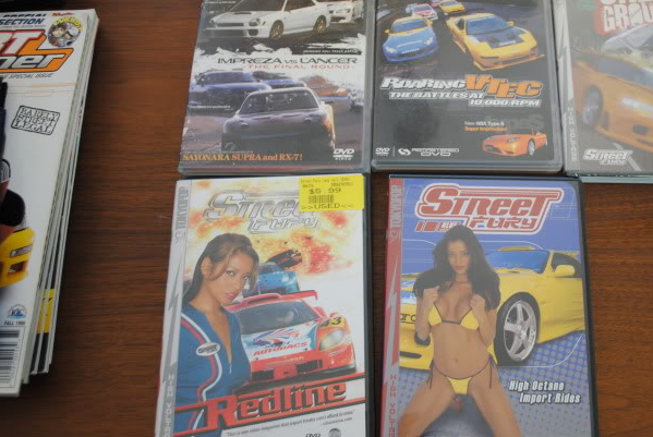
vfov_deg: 33.4
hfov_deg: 47.7
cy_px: 189
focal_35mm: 40
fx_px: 726
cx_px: 432
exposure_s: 1/50
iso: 200
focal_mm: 20
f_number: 3.8
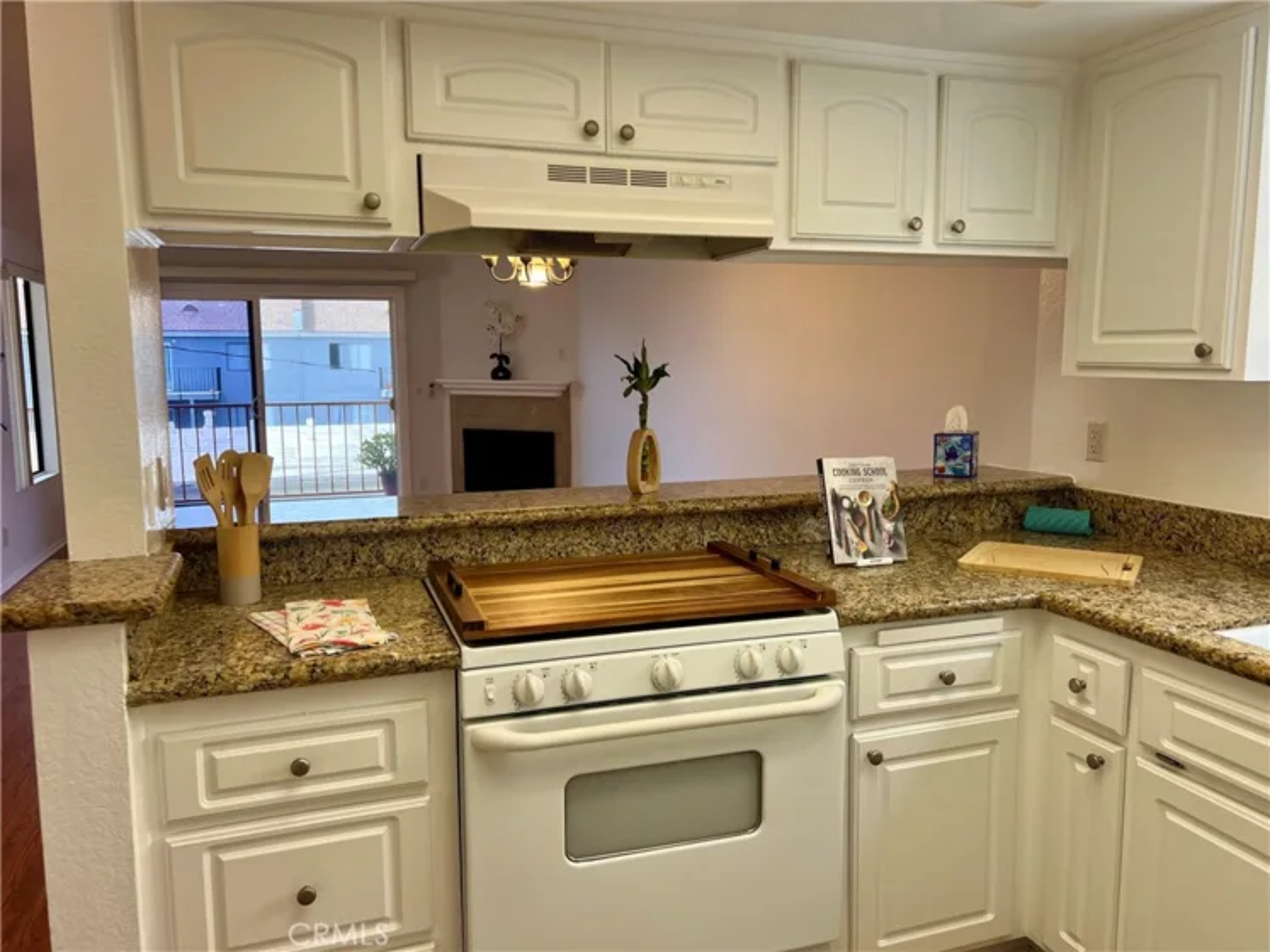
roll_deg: +0.4
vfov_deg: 53.1
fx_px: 954
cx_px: 635
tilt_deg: -7.4
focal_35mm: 26
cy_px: 476
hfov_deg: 67.3
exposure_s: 1/120
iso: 40
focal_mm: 5.7
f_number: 1.5
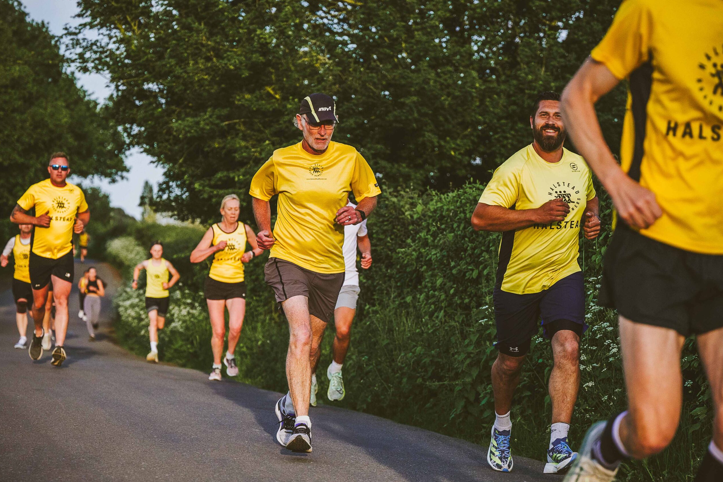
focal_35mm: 106
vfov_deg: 12.9
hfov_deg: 19.3
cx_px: 363
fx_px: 2129
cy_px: 240
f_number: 2.8
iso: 500
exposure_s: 1/6400
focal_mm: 70
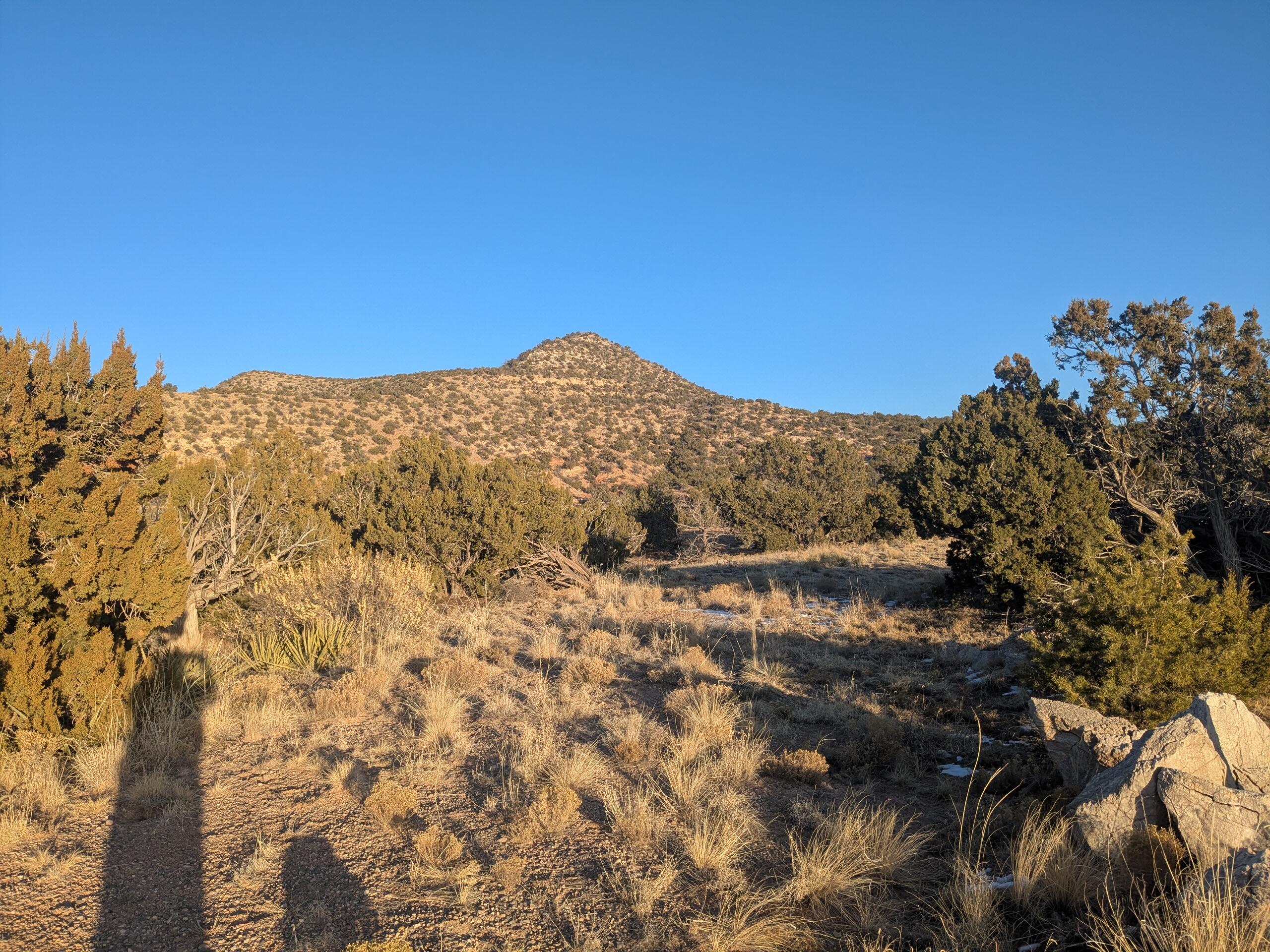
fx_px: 991
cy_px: 476
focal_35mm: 27
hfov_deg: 65.3
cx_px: 635
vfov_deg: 51.4
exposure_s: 1/1376
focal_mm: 4.38
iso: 58
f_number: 1.73
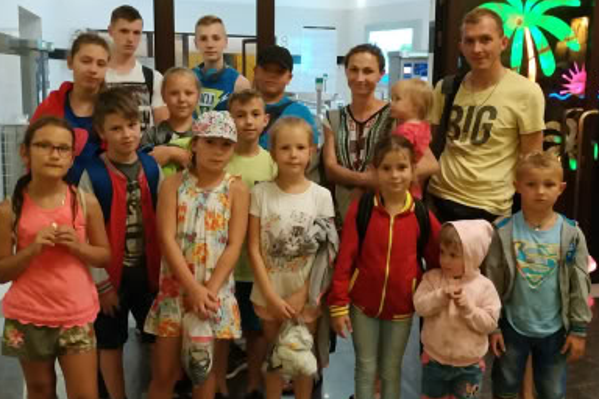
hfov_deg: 69.4
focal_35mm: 26
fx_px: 433
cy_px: 178
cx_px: 292
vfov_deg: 49.5
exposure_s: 1/20
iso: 1250
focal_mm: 3.94
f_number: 1.9
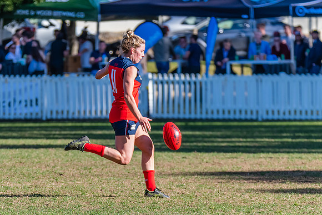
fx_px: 3894
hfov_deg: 4.7
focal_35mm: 435
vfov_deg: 3.2
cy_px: 158
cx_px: 107
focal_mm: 260
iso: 800
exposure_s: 1/1600
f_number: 5.6
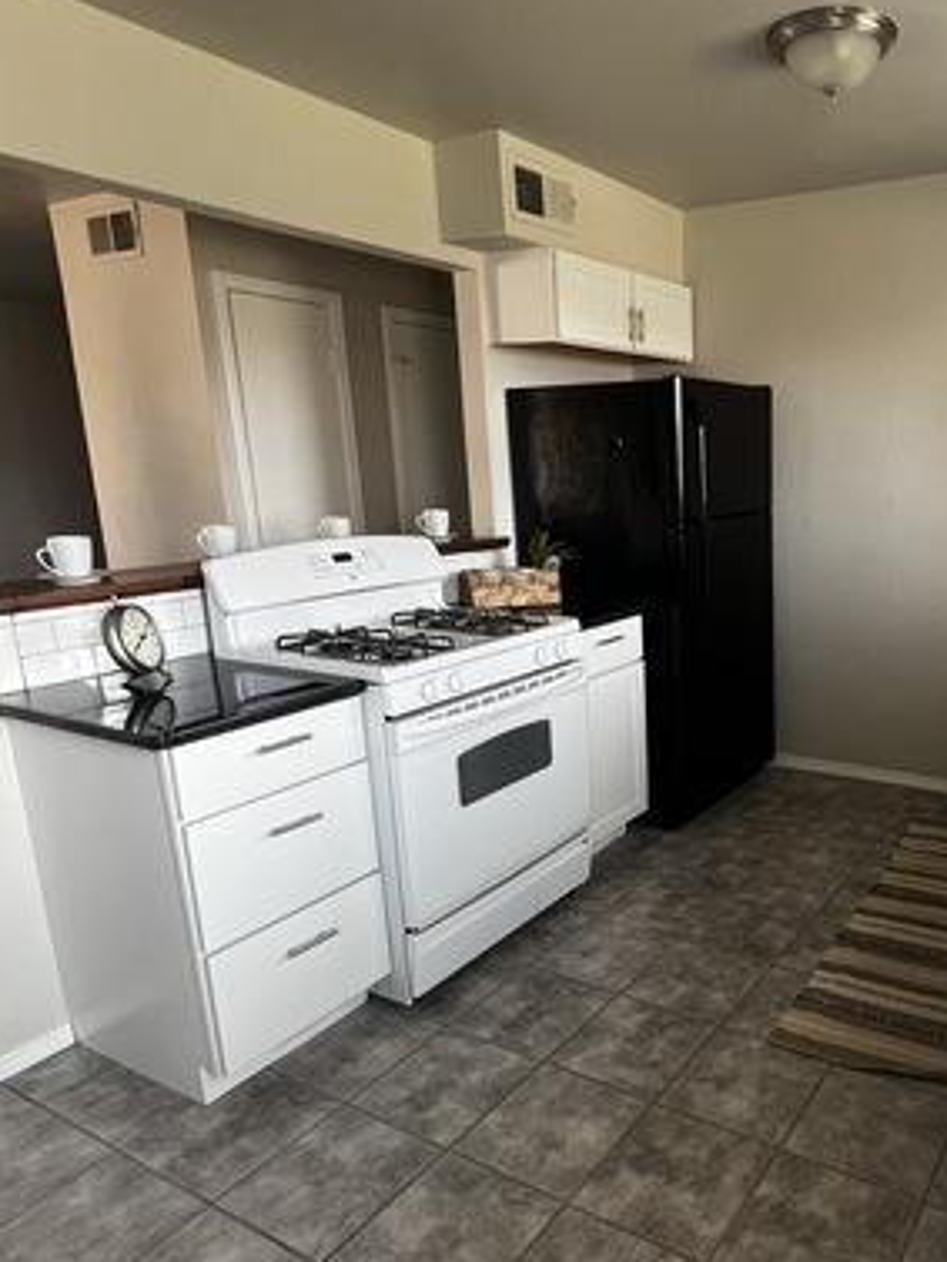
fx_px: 838
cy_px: 668
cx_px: 750
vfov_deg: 73.8
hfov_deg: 55.0
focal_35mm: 23
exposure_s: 1/70
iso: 250
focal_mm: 1.57
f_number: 1.8
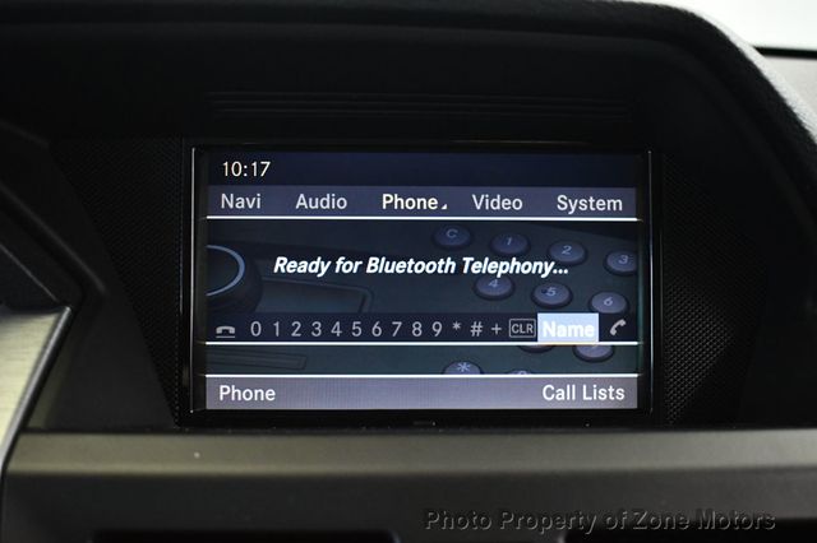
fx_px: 885
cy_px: 272
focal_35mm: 39
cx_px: 408
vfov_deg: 34.2
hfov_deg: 49.6
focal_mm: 26
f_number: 4
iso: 3600
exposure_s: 1/60
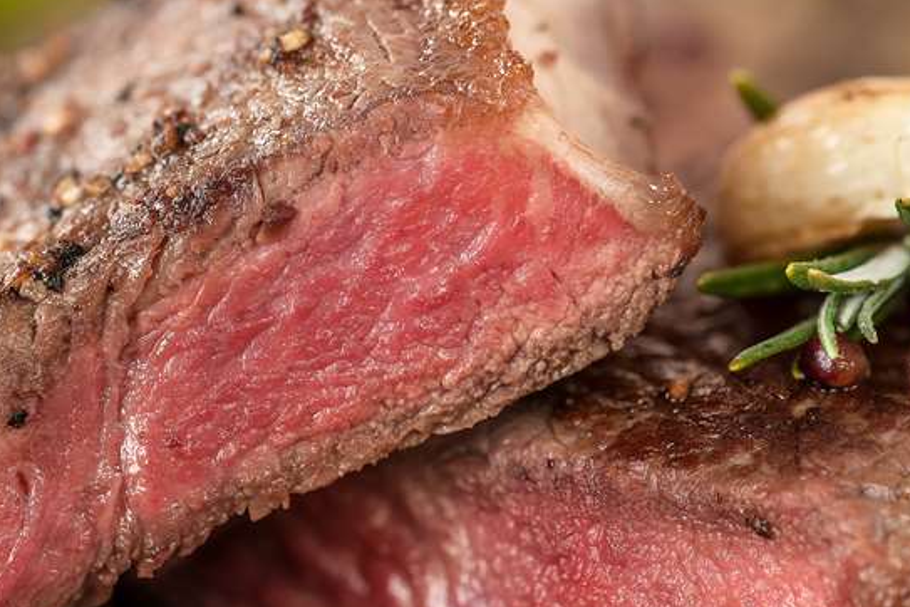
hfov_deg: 10.3
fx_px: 5005
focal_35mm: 198
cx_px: 124
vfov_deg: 6.9
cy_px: 341
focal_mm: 105
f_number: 5.6
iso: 50
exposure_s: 1/40
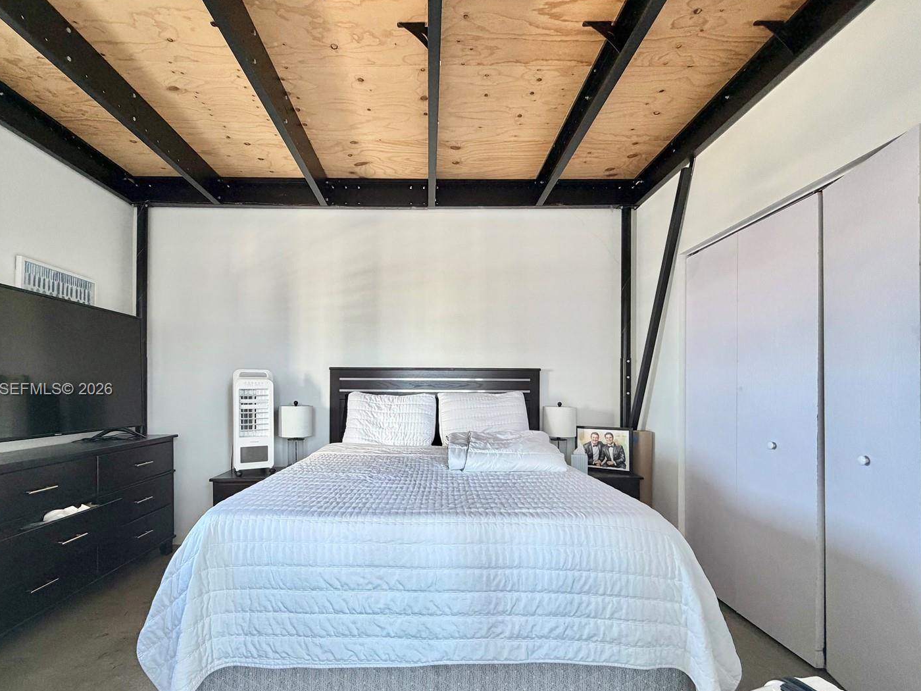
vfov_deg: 77.7
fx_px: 426
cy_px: 390
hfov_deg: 94.4
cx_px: 434
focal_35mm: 16
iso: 250
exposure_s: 1/121
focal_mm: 2.22
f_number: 2.2
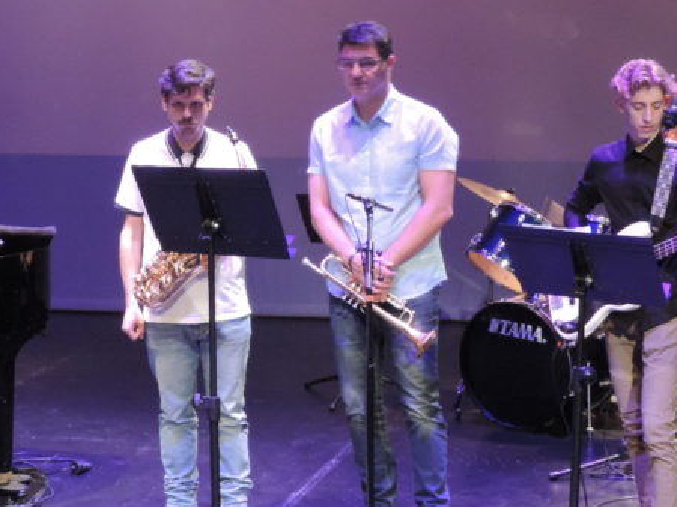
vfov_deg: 13.7
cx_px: 187
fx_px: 2092
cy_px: 92
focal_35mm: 107
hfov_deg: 18.3
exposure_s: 1/13
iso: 560
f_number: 3.5
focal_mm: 8.3
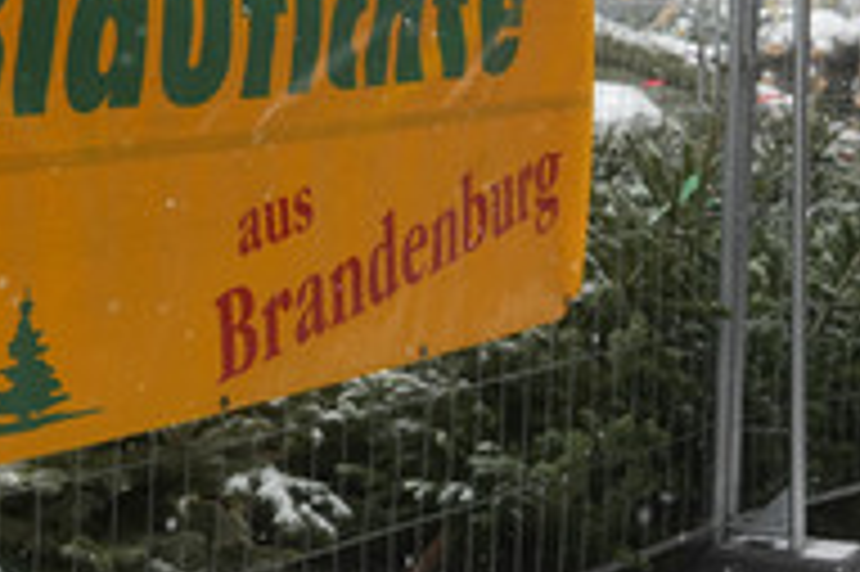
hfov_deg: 19.3
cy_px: 99
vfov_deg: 12.8
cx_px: 331
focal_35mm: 106
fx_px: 2530
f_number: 3.2
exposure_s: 1/320
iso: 640
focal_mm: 30
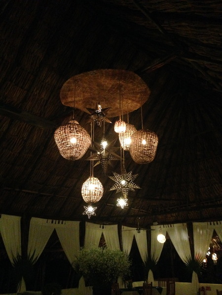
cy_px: 148
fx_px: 282
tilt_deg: +23.0
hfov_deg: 42.9
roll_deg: +1.5
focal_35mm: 33
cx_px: 111
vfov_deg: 55.4
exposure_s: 1/15
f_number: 2.4
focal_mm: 4.12
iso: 800
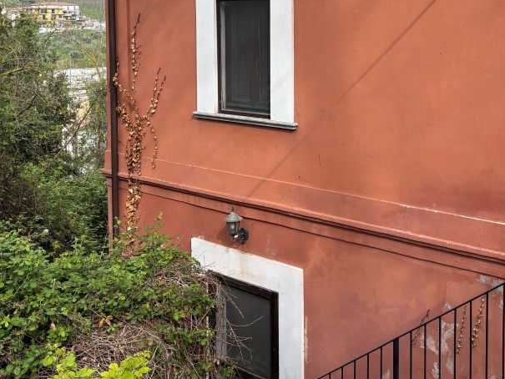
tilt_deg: -4.5
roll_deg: +0.5
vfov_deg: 31.9
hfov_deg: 42.5
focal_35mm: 44
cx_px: 326
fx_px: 642
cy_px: 68
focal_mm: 5.96
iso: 50
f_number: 1.6
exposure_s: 1/880
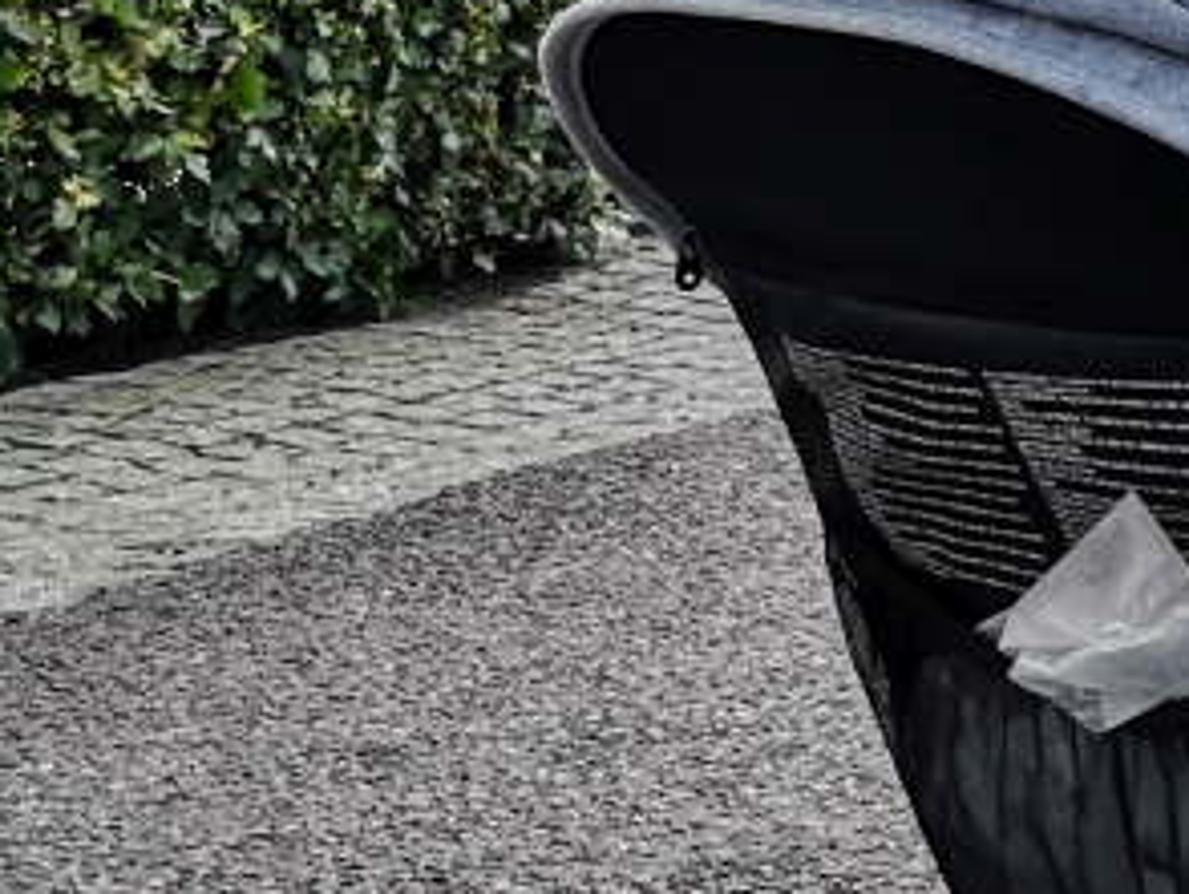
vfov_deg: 14.9
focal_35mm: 94
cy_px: -320
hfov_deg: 17.5
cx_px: 2054
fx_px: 3231
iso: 50
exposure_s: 1/1134
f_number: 1.8
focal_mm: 3.95
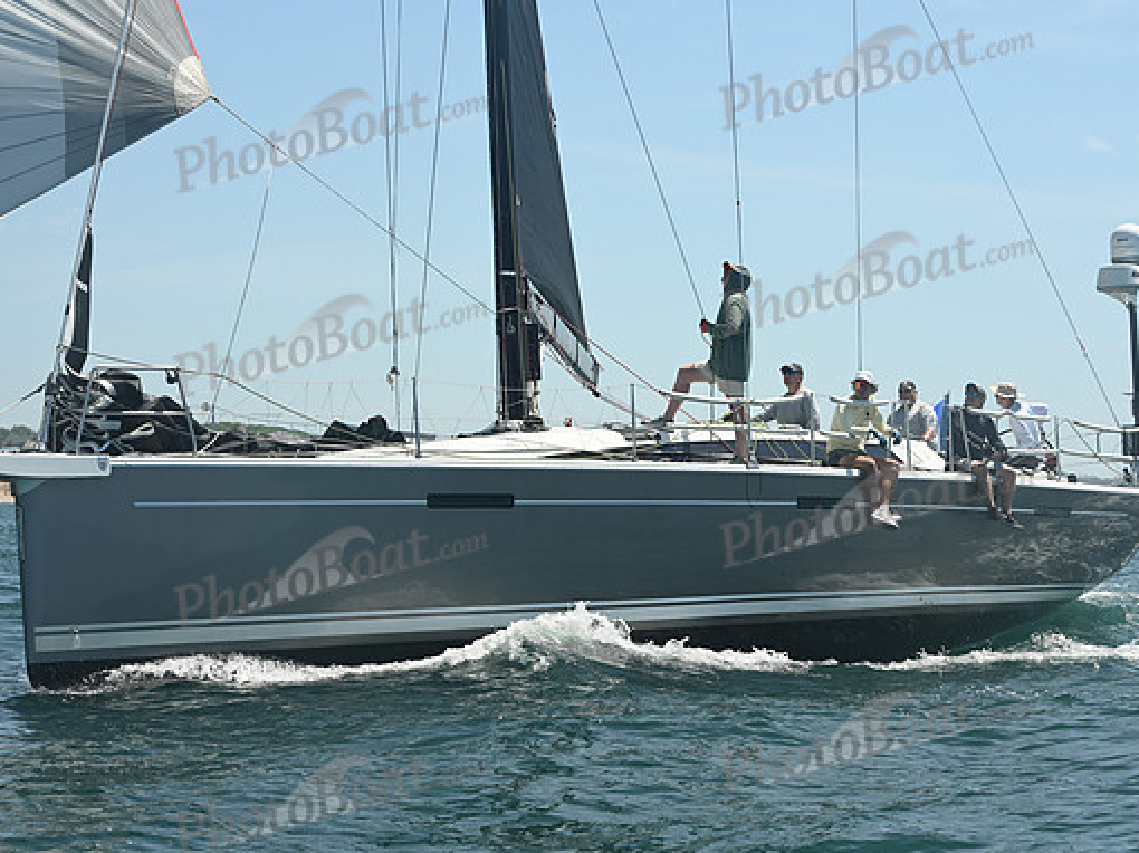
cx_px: 605
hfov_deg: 21.1
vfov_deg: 15.9
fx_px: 3059
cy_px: 425
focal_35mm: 93
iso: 320
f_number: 9
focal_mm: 85
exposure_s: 1/1000
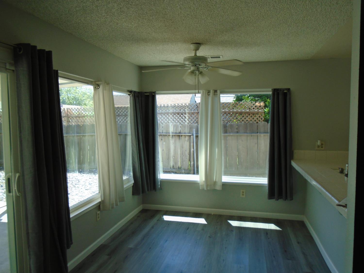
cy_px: 136
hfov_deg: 67.3
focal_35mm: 26
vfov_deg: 53.1
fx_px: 273
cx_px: 182
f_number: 3.2
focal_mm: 4.6
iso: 100
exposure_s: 1/125
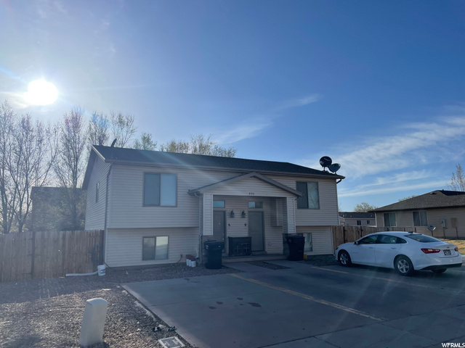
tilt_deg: +6.1
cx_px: 232
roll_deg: +3.5
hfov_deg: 67.3
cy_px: 174
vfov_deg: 53.1
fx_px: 349
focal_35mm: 26
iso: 32
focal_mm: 4.2
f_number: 1.6
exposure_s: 1/7299
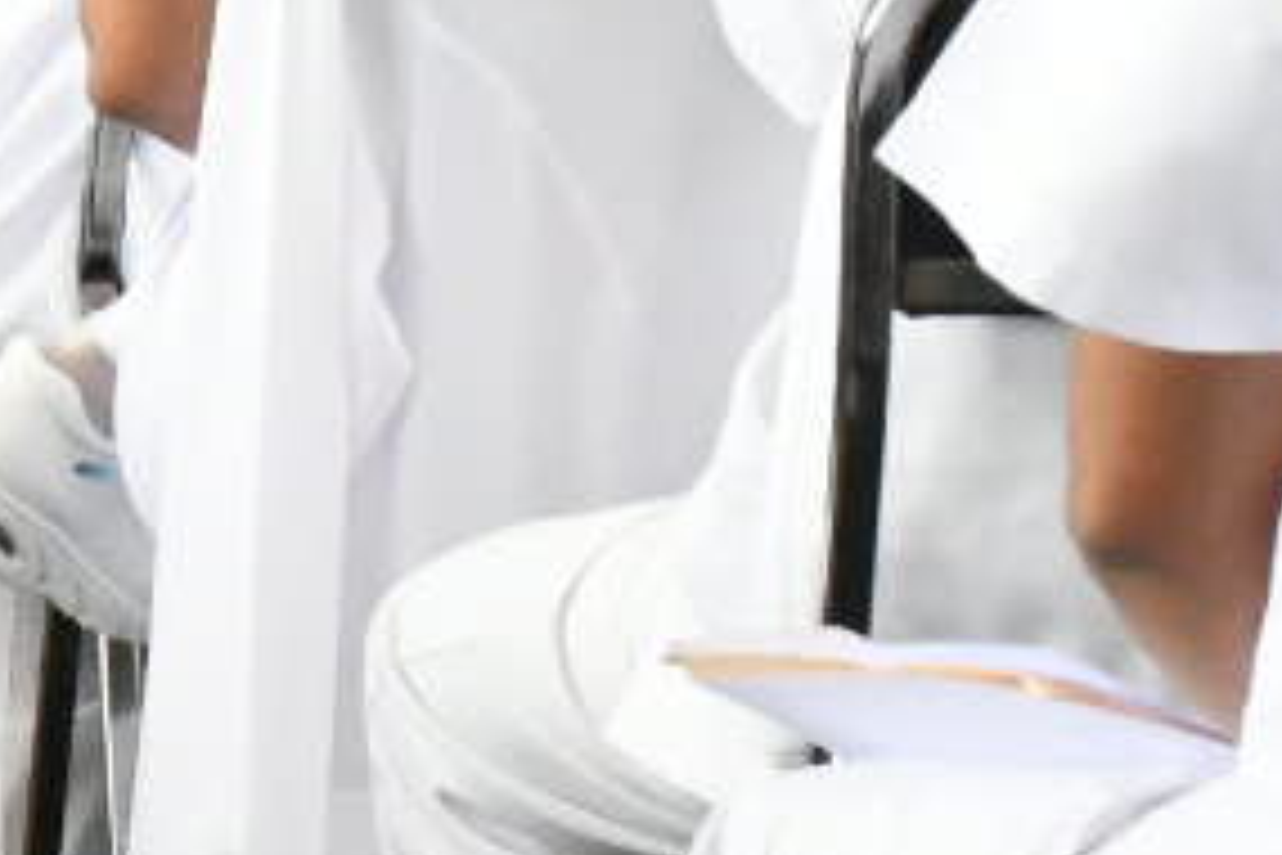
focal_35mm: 381
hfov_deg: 5.3
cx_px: -1637
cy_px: -284
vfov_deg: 3.6
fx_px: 13567
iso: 3200
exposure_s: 1/125
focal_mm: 45
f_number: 11
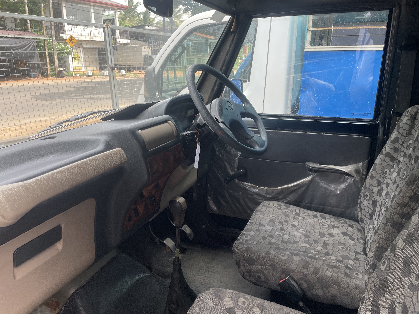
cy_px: 157
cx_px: 210
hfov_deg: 67.3
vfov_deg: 53.1
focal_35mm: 26
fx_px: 315
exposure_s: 1/210
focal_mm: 4.2
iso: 32
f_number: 1.6
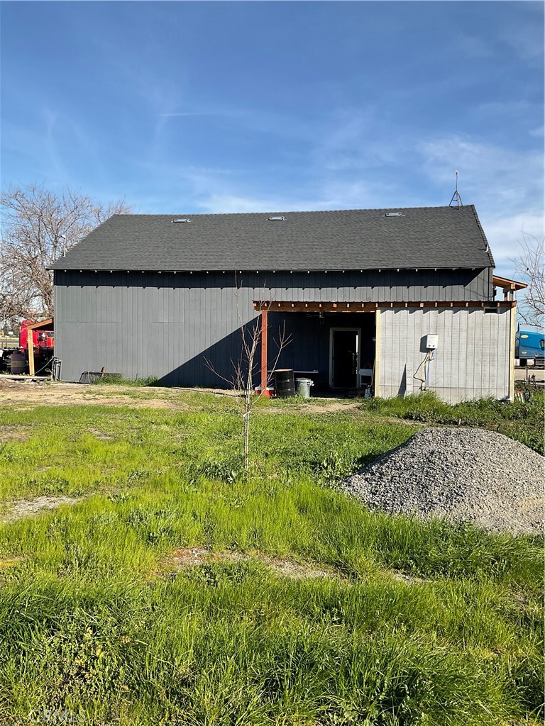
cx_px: 272
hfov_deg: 48.2
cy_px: 363
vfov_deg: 61.7
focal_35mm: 29
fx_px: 609
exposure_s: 1/1490
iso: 16
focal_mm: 3
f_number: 1.8
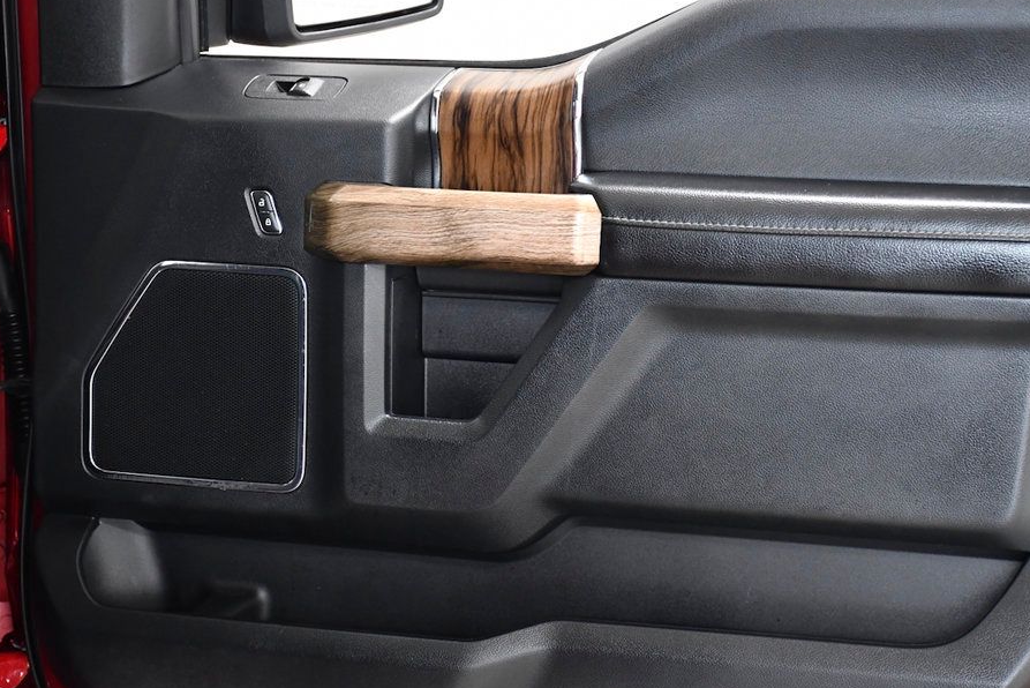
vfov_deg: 15.9
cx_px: 572
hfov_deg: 23.6
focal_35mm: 86
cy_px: 368
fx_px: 2461
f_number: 4.8
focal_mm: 50
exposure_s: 1/160
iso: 2500
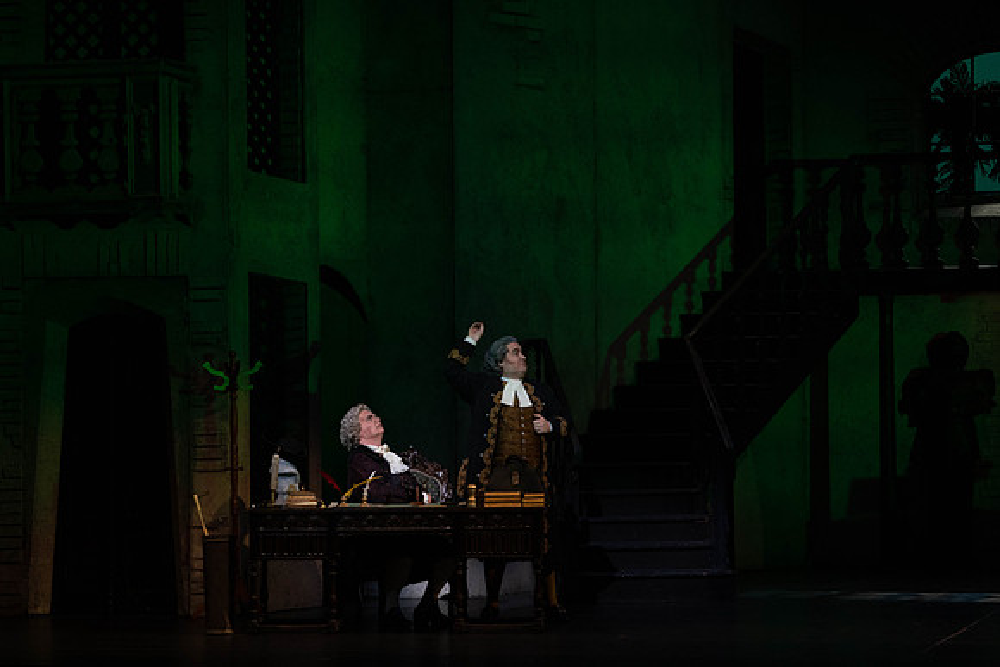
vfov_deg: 11.8
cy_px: 334
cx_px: 500
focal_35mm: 116
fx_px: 3223
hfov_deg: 17.6
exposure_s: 1/250
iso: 3200
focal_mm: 116
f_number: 9
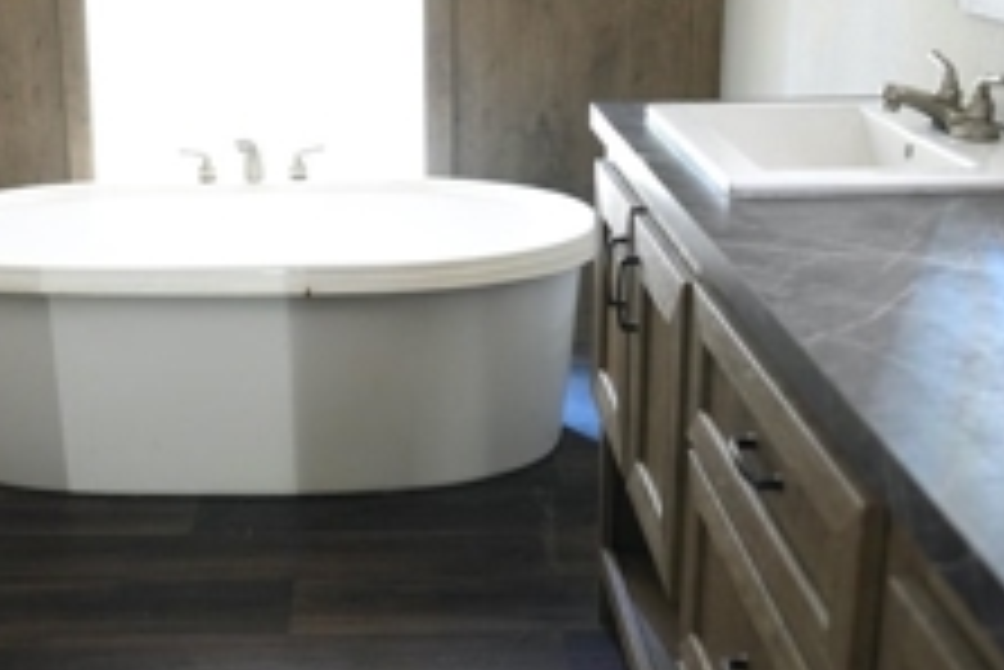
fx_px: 1367
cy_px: 288
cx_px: 376
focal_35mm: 49
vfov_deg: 27.5
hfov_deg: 40.0
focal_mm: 27
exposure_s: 1/20
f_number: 2.8
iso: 2500
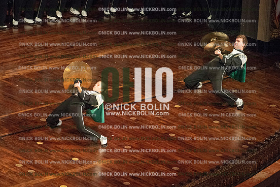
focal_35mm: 210
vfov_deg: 6.5
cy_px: 91
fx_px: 1633
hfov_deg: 9.8
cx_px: 137
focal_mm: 200
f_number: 5.6
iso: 8000
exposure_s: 1/500
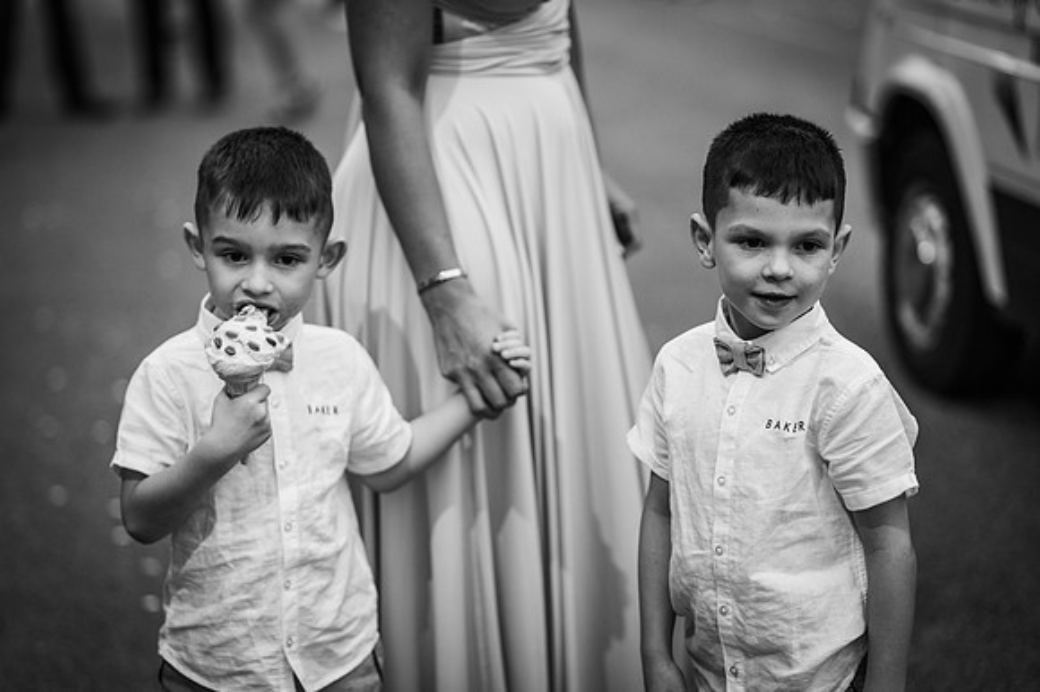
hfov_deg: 23.9
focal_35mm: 85
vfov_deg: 16.1
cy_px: 346
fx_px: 2454
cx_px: 520
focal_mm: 85
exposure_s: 1/200
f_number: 1.8
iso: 280
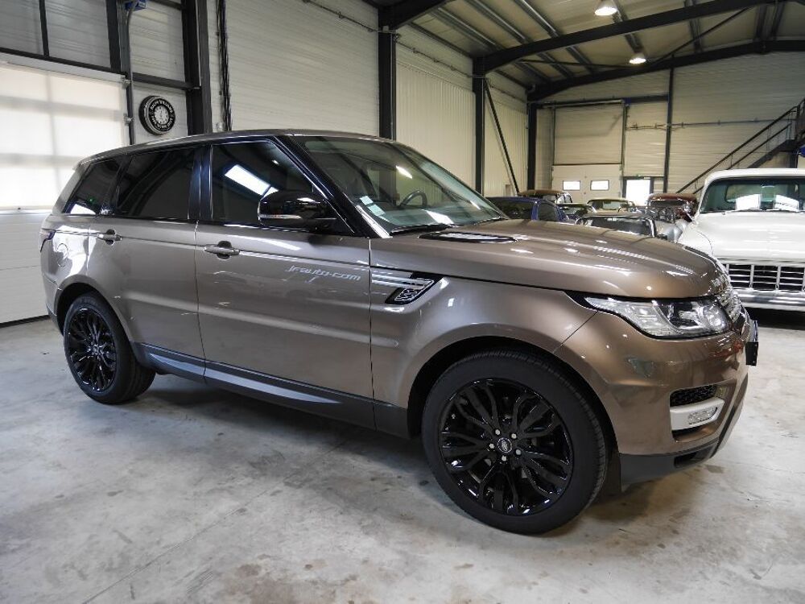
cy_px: 302
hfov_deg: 71.6
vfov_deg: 56.8
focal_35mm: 24
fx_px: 558
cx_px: 402
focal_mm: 12
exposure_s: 1/60
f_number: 3.5
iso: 400
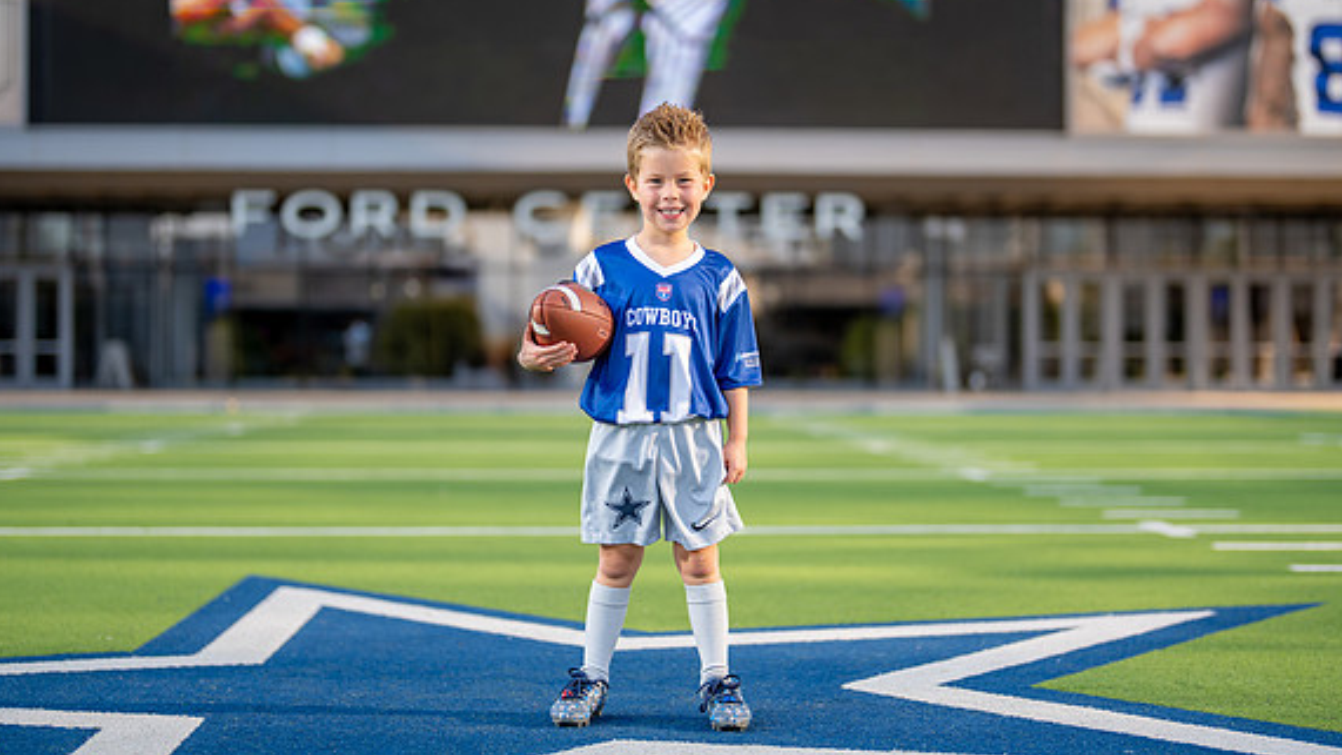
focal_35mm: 67
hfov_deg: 31.4
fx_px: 2384
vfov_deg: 18.0
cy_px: 372
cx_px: 672
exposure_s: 1/2500
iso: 125
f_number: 1.2
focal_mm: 50
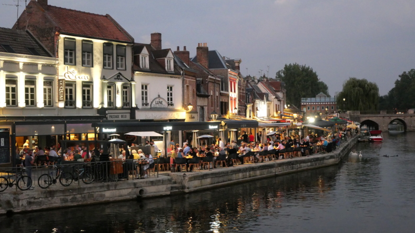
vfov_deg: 22.6
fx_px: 583
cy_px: 118
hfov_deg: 39.2
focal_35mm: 53
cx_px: 205
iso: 3200
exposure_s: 1/25
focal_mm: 24
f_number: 5
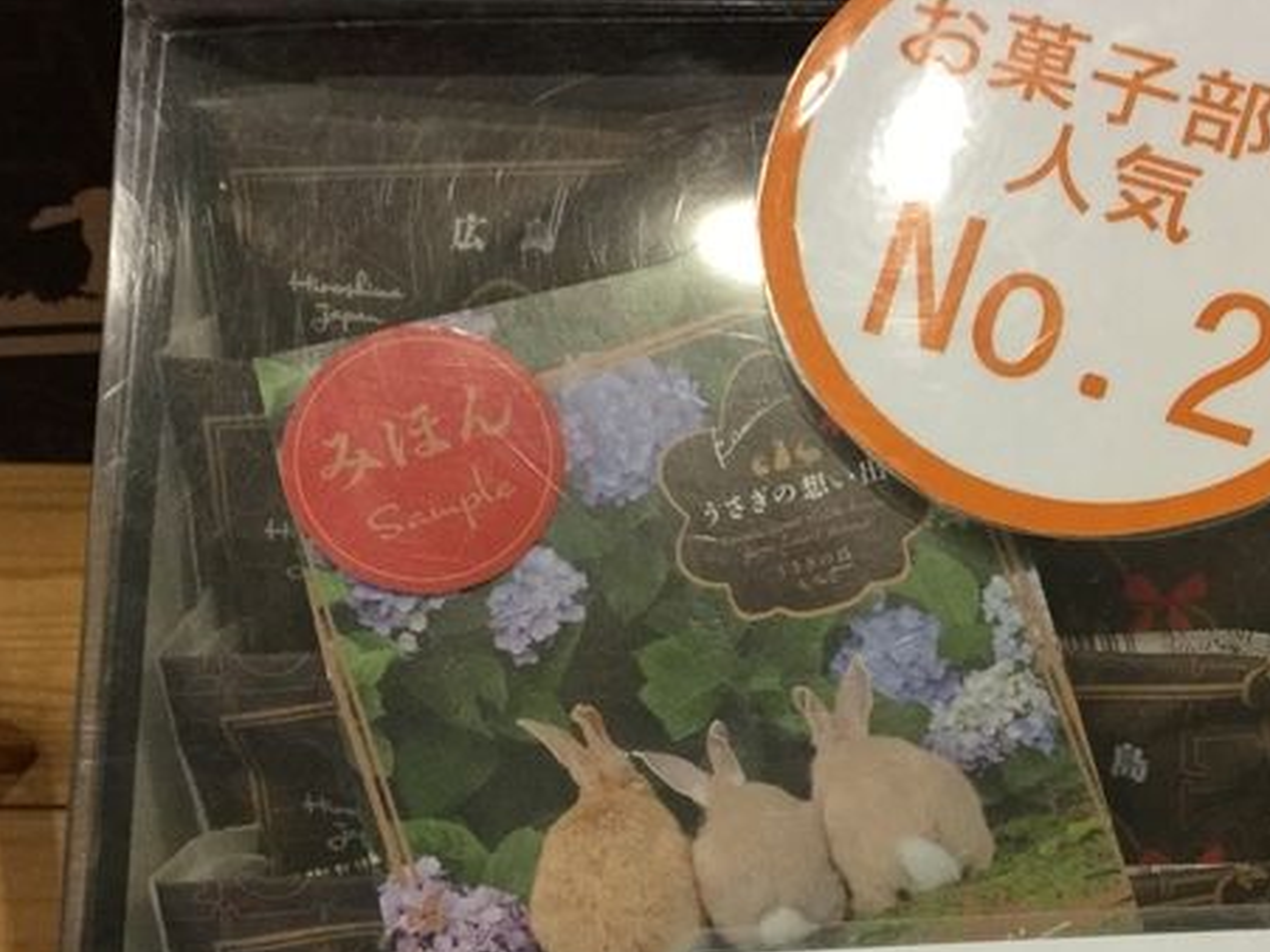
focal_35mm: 56
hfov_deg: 34.3
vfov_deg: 25.7
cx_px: 759
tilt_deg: -70.8
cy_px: 722
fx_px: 2054
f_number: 2.4
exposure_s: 1/30
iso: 125
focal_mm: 3.3
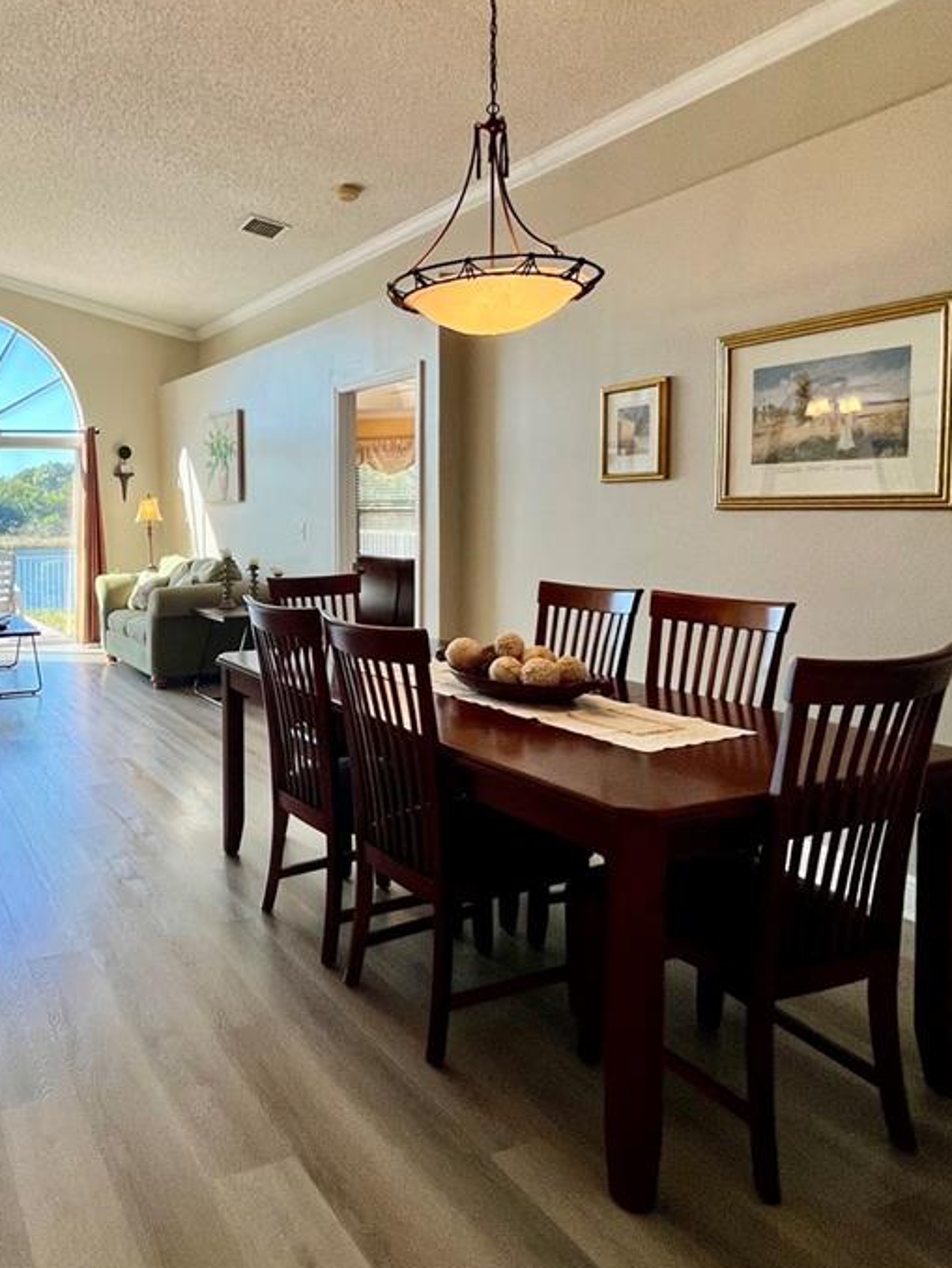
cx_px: 185
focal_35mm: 23
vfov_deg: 73.7
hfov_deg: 54.7
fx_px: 843
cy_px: 563
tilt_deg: -2.5
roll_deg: +0.4
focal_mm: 1.57
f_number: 1.8
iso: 64
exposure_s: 1/120
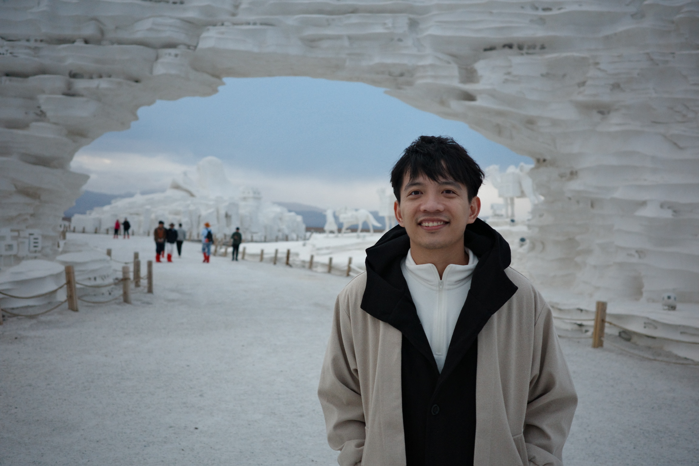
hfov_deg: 48.5
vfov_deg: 33.4
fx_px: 777
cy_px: 233
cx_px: 350
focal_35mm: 40
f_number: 2.8
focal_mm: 26
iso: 1000
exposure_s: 1/640
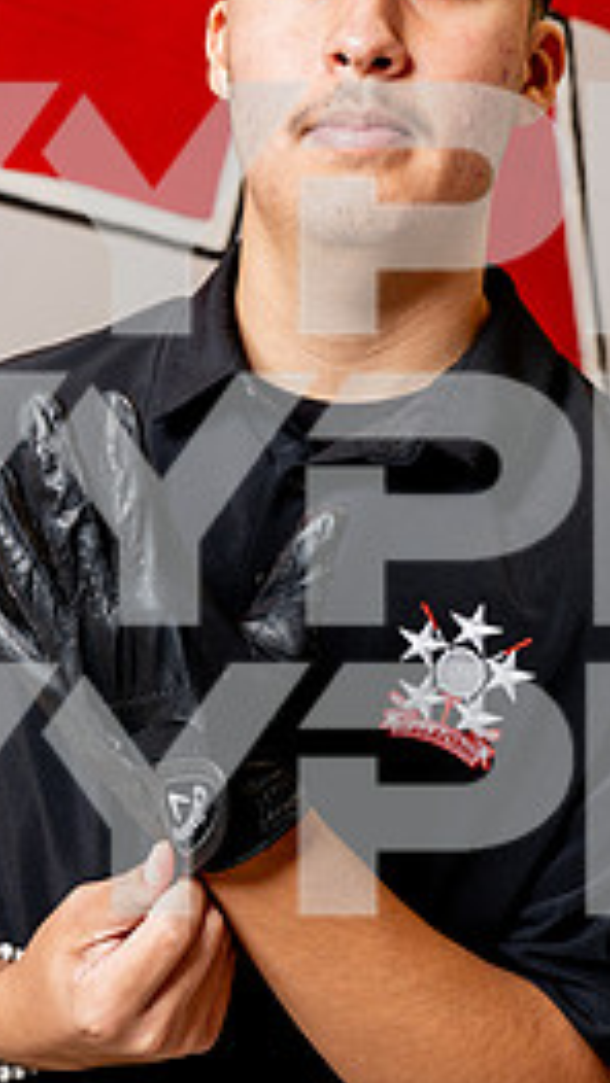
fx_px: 2271
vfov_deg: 26.8
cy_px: 502
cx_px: 260
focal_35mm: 79
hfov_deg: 15.3
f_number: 5.6
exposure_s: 1/200
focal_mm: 44
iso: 250
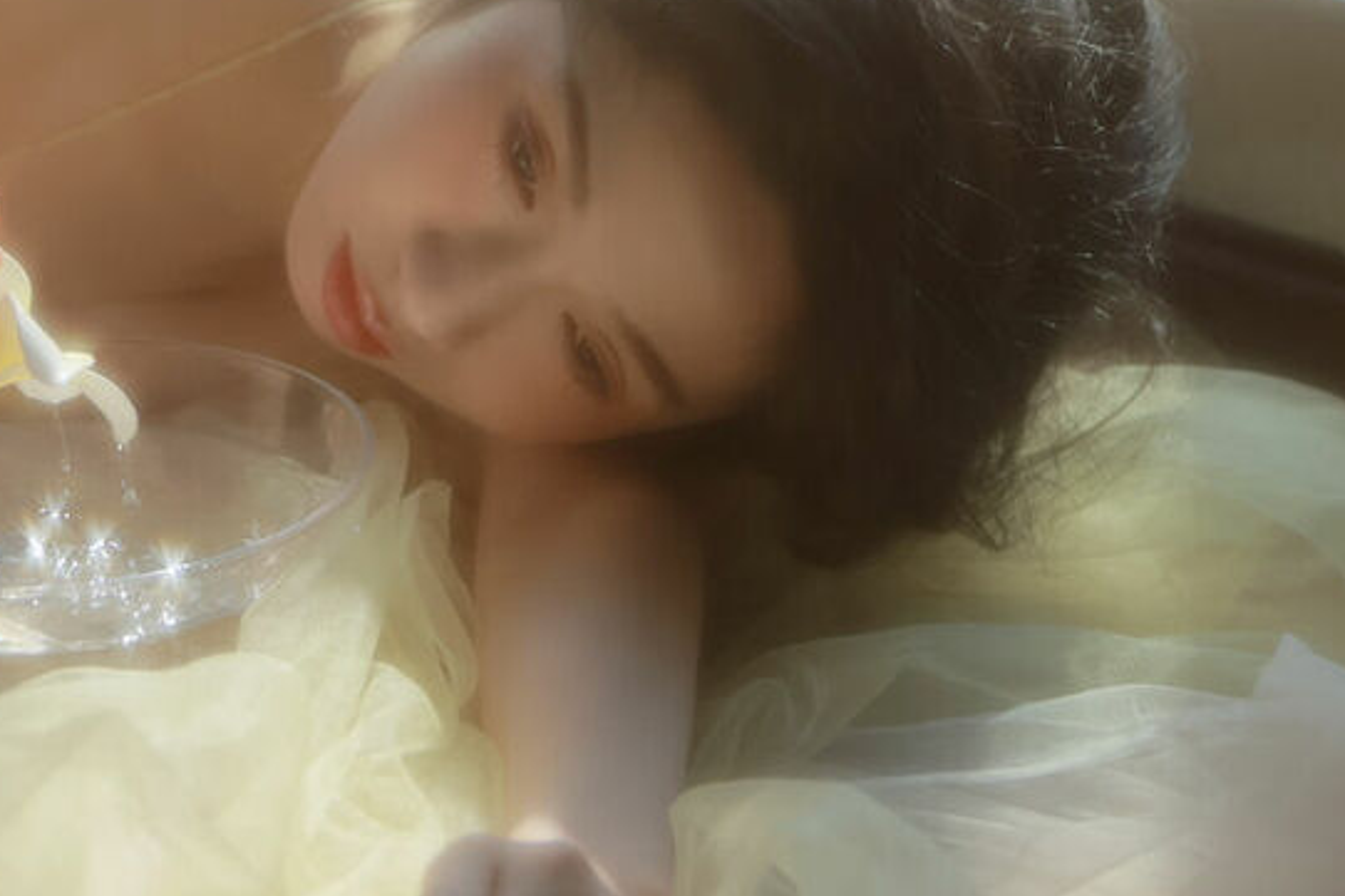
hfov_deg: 12.8
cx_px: 134
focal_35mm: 159
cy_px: 414
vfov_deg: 8.6
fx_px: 5938
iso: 800
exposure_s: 1/400
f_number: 4
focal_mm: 82
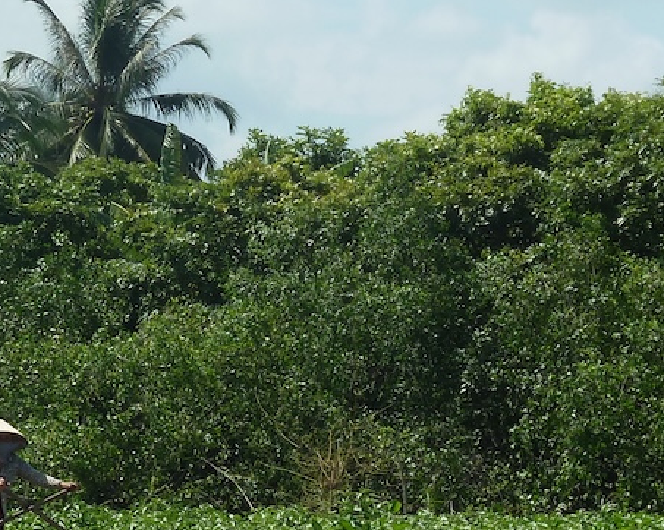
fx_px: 6050
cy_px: 433
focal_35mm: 308
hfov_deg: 6.3
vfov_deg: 5.0
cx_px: 336
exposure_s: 1/400
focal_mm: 19.5
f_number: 5
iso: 80
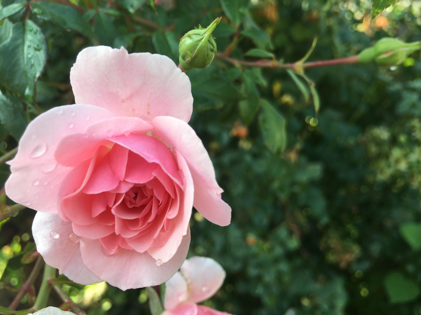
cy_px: 158
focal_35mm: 29
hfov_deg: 61.7
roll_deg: -4.4
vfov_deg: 48.2
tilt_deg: -12.7
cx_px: 210
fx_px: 353
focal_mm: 4.15
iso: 25
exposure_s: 1/132
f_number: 2.2
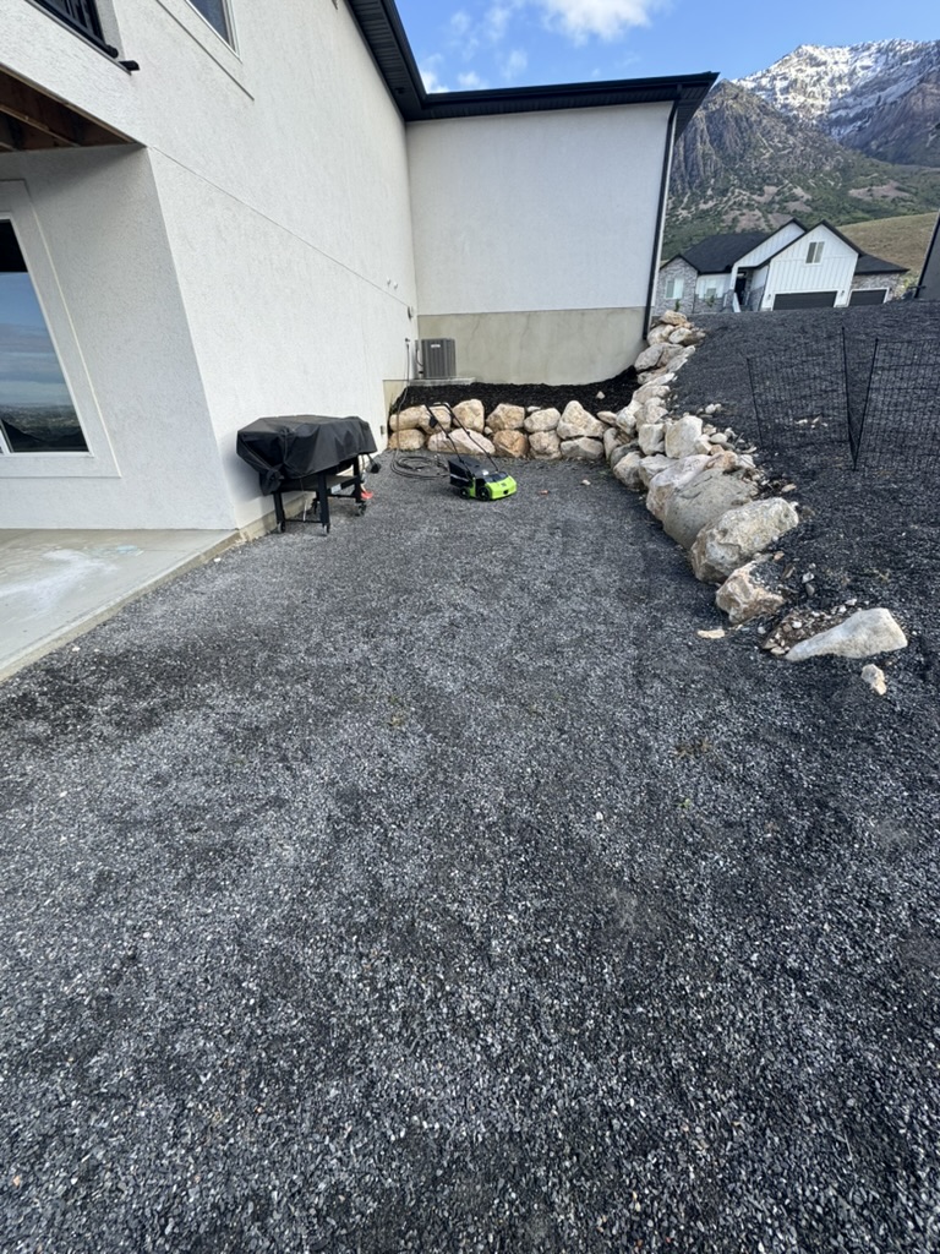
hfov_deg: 85.7
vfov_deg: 102.1
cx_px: 470
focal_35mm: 14
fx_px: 507
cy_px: 627
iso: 40
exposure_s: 1/317
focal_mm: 2.22
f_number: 2.2
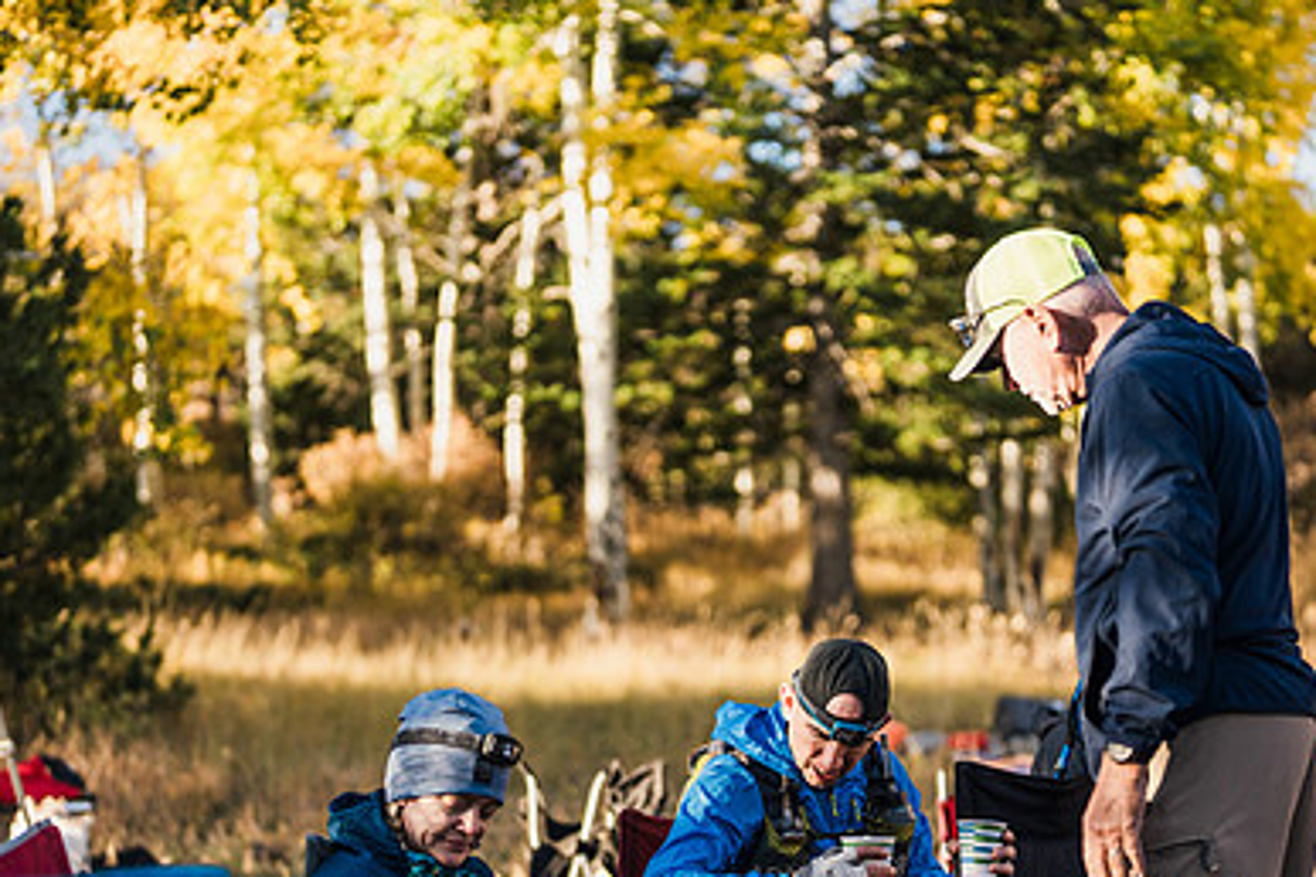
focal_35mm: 75
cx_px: 765
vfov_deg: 18.1
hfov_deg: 27.0
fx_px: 2741
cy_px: 634
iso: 125
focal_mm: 50
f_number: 1.4
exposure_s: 1/2500
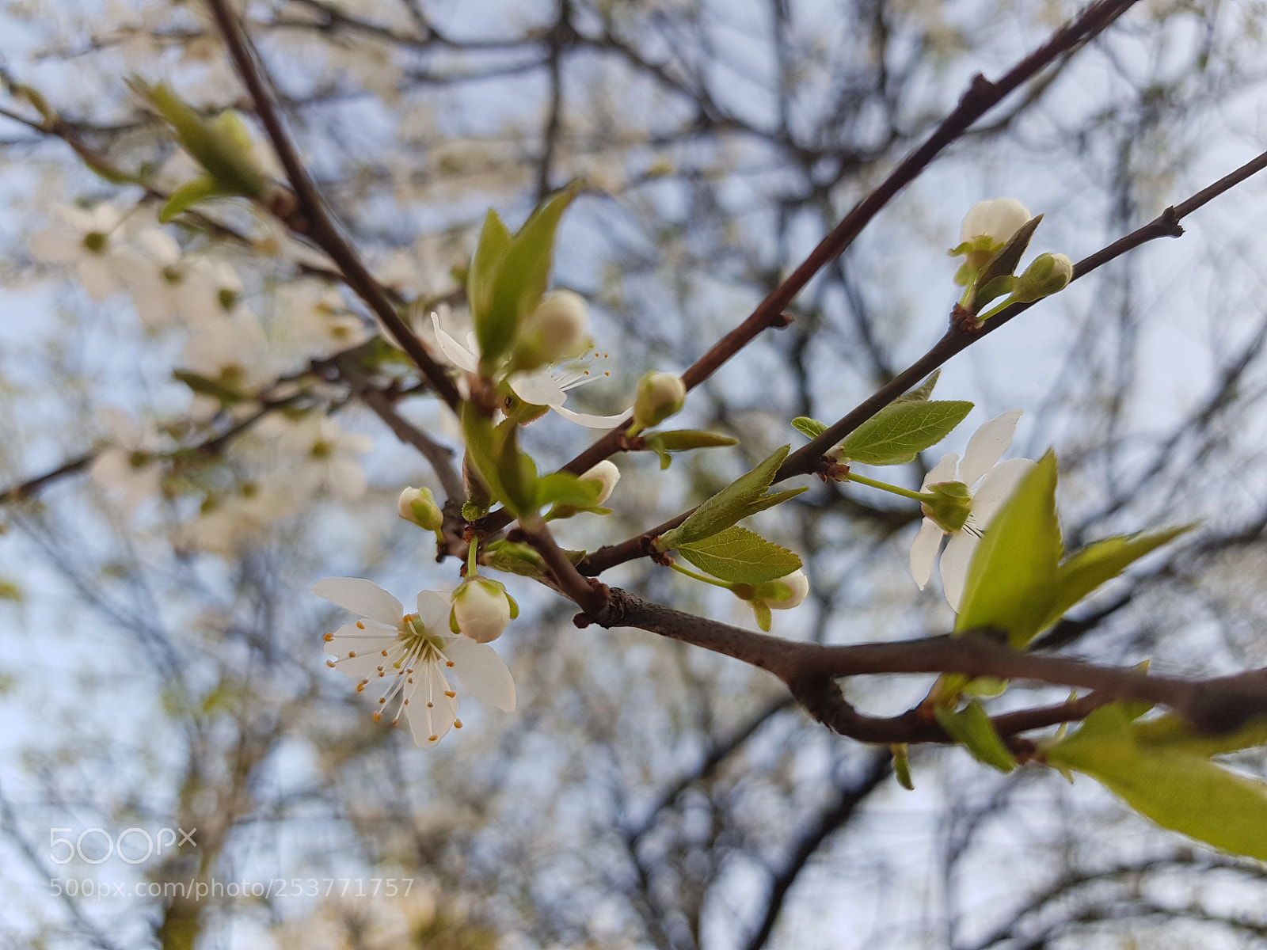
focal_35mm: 26
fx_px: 952
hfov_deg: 67.3
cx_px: 634
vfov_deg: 53.1
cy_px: 475
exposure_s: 1/200
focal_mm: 4.2
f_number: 1.7
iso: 40
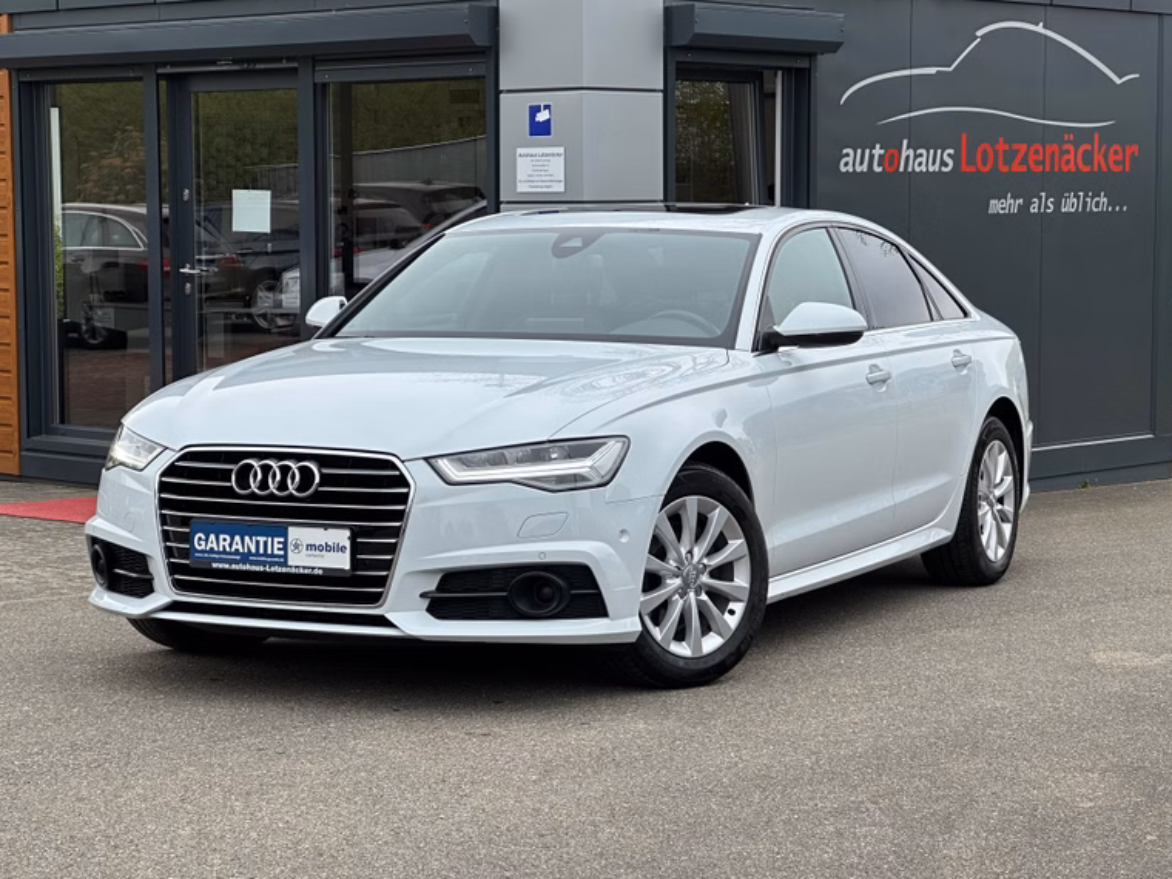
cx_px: 574
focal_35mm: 81
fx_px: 2742
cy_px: 452
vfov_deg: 18.2
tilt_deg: -6.4
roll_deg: +0.7
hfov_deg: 24.1
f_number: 2.8
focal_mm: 9
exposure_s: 1/261
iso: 32
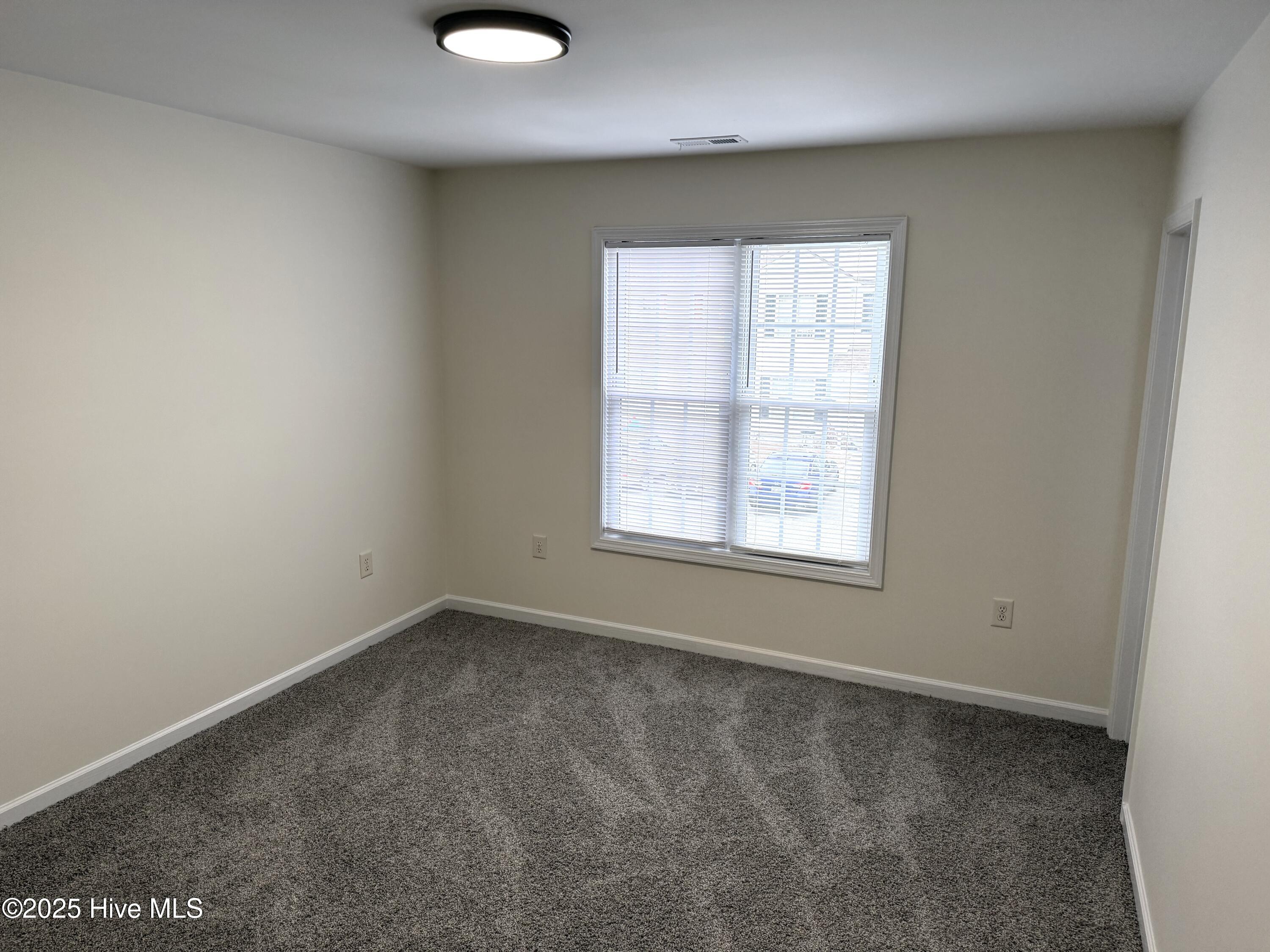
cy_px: 476
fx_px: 881
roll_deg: +0.3
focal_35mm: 24
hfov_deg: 71.6
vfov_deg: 56.8
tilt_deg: -10.3
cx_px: 635
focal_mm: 6.76
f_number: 1.78
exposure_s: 1/228
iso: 160
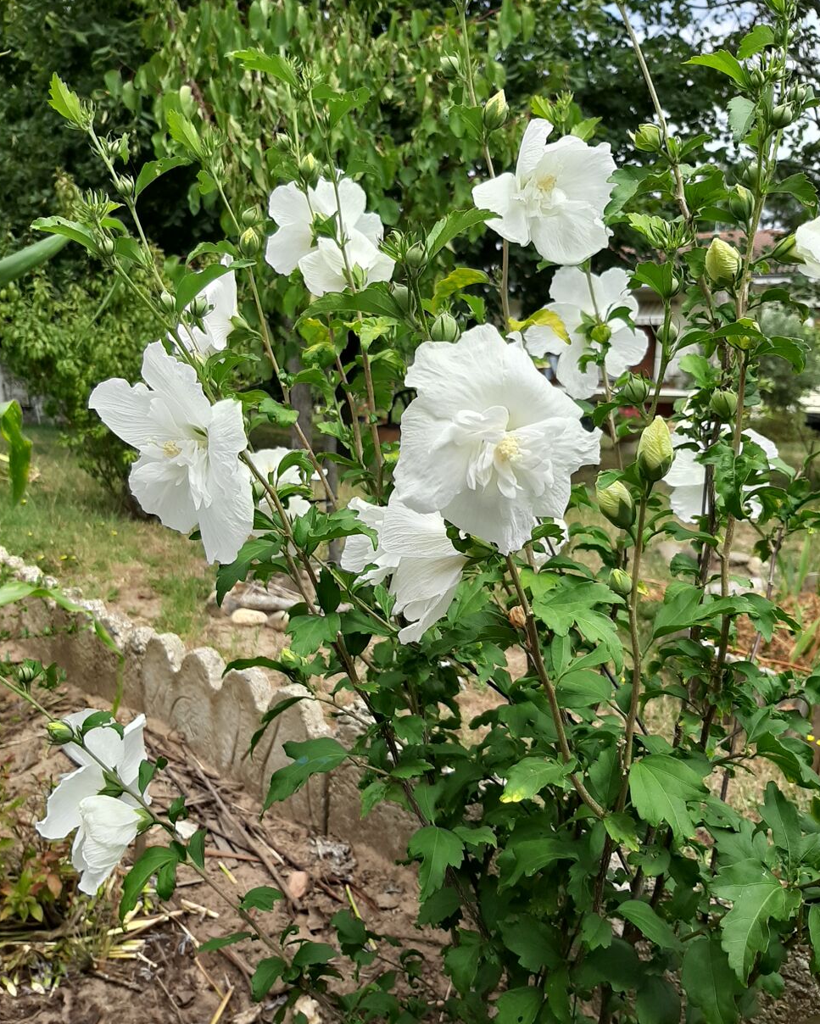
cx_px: 398
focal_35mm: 28
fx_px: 849
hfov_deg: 51.5
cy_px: 504
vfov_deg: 62.2
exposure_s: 1/1876
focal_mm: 3.93
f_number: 1.7
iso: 40
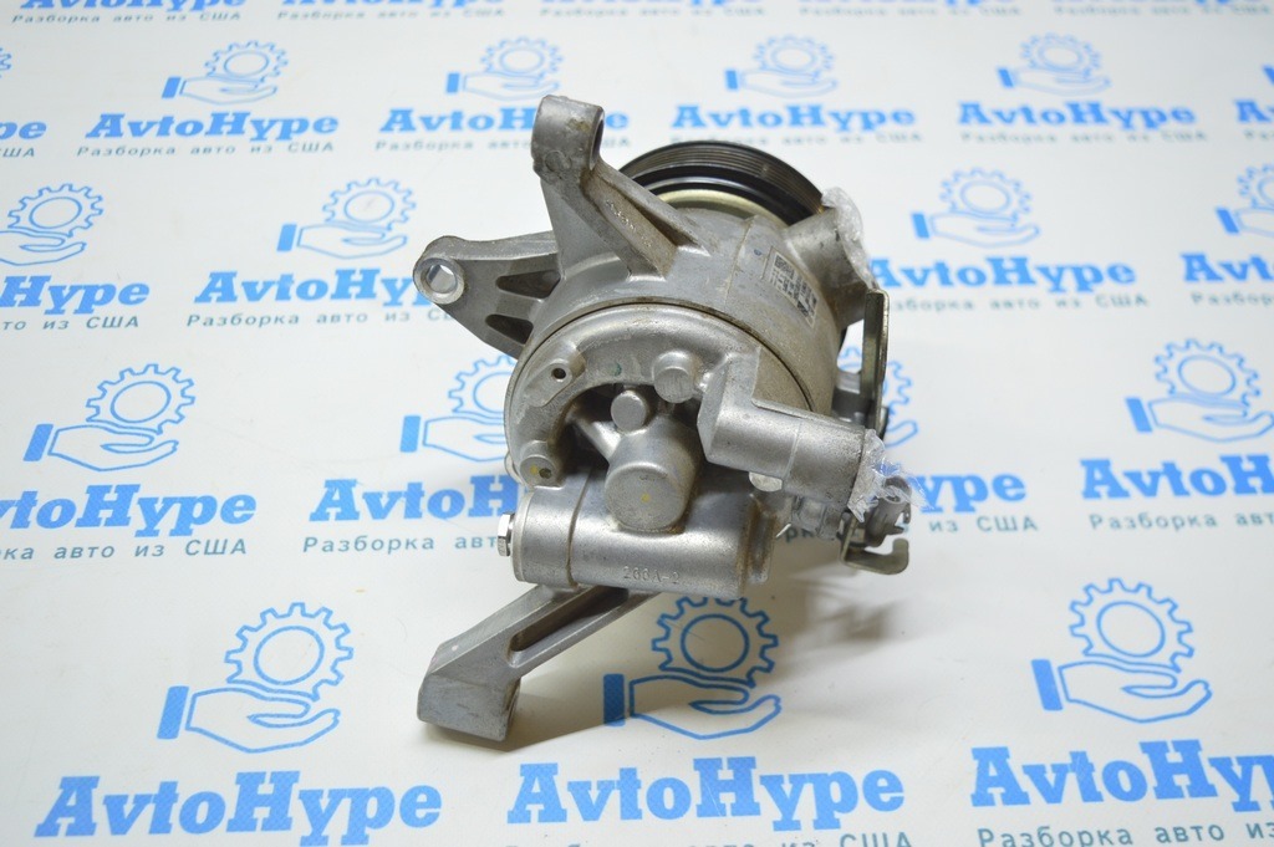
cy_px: 424
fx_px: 1273
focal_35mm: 36
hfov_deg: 53.2
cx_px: 637
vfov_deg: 36.8
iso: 400
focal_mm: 24
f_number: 4
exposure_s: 1/40
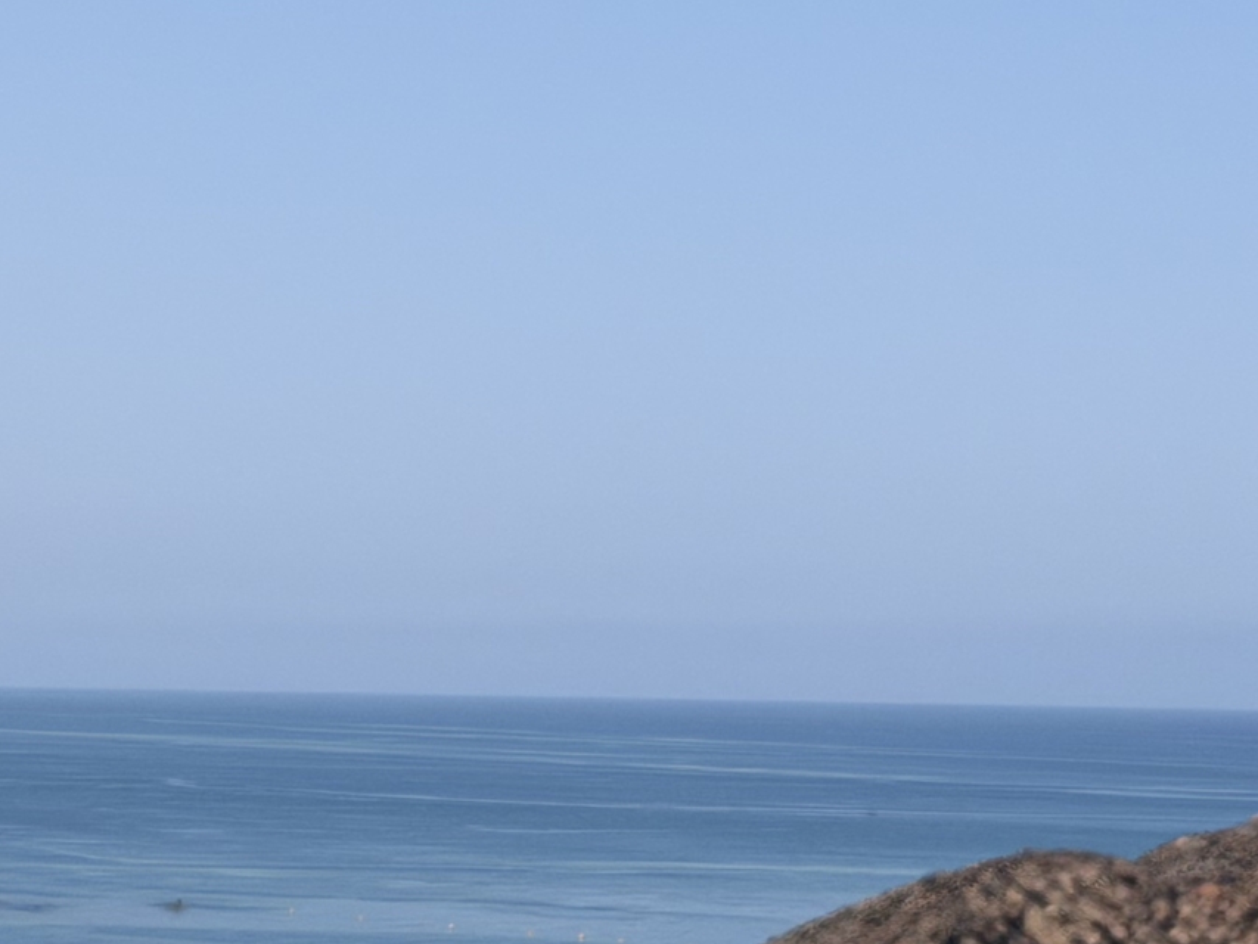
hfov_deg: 13.7
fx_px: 5234
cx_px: 614
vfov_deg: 10.3
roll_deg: -1.1
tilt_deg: +2.1
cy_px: 454
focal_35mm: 144
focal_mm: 6.76
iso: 64
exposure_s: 1/7143
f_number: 1.78
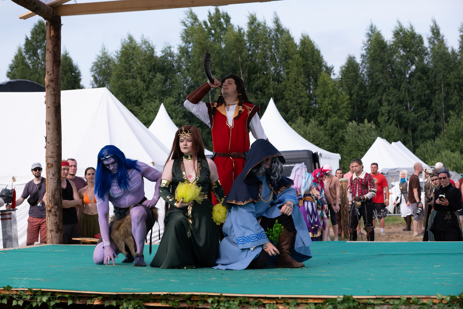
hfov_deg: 29.7
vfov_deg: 20.0
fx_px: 875
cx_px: 232
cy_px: 154
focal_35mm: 68
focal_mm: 45.5
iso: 200
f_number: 4
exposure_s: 1/640
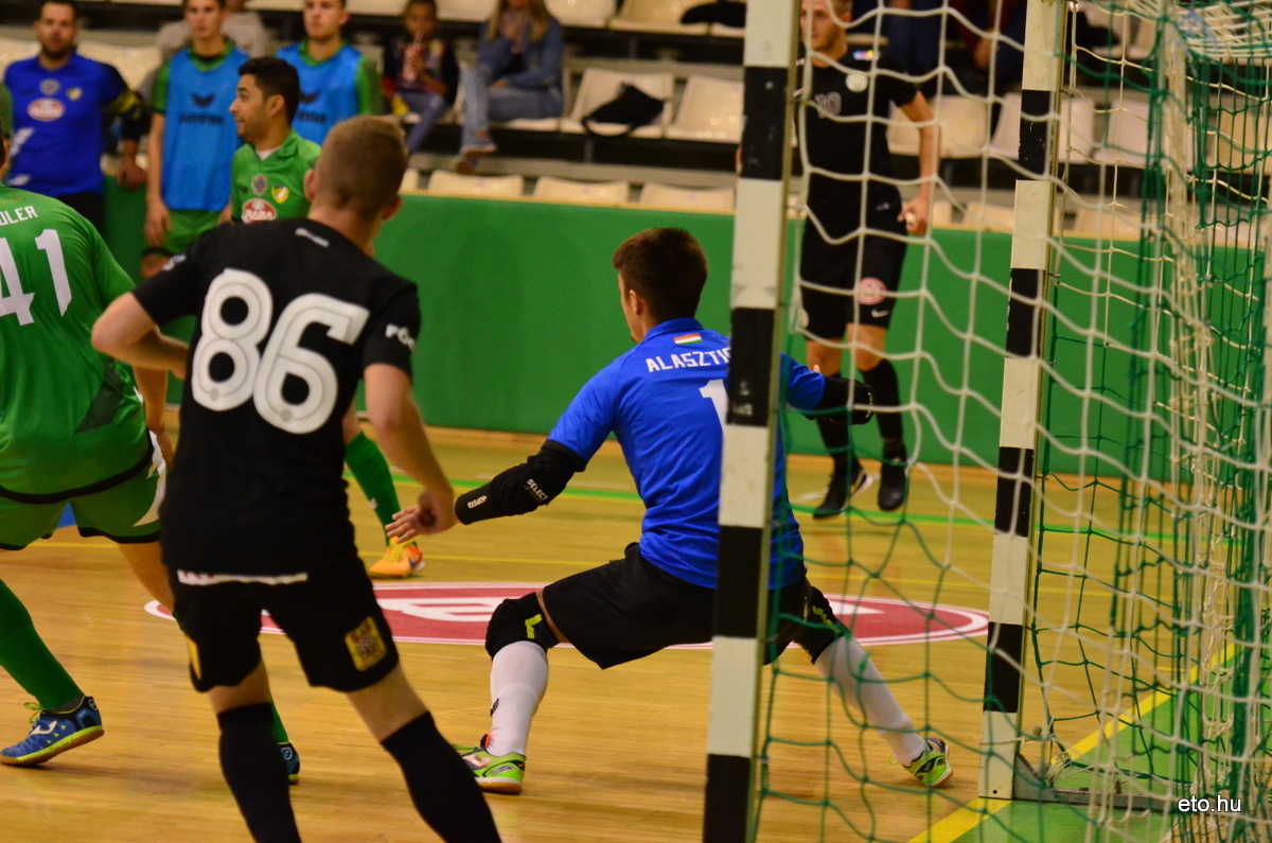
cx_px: 636
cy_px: 422
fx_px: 6136
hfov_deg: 11.8
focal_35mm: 174
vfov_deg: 7.9
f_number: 2.8
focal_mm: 116
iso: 3200
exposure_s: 1/640
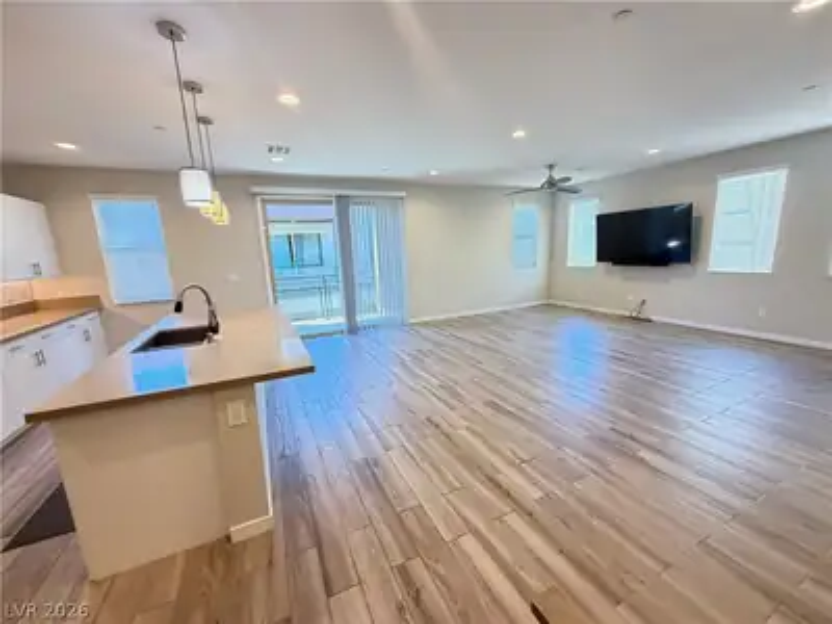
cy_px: 312
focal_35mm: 14
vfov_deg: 85.7
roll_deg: +3.5
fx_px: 336
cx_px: 416
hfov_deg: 102.1
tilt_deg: -15.2
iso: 320
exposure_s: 1/60
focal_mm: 2.22
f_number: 2.2
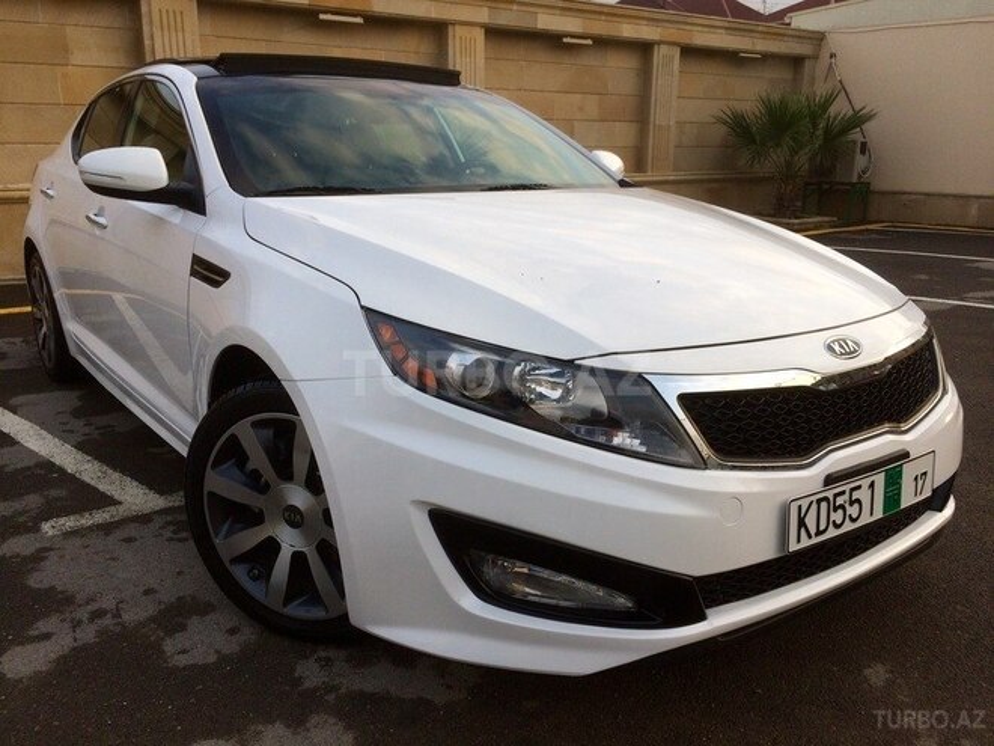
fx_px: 833
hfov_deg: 61.7
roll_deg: -1.2
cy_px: 373
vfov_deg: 48.2
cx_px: 497
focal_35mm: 29
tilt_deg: -16.9
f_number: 2.2
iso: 32
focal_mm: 4.15
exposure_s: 1/446
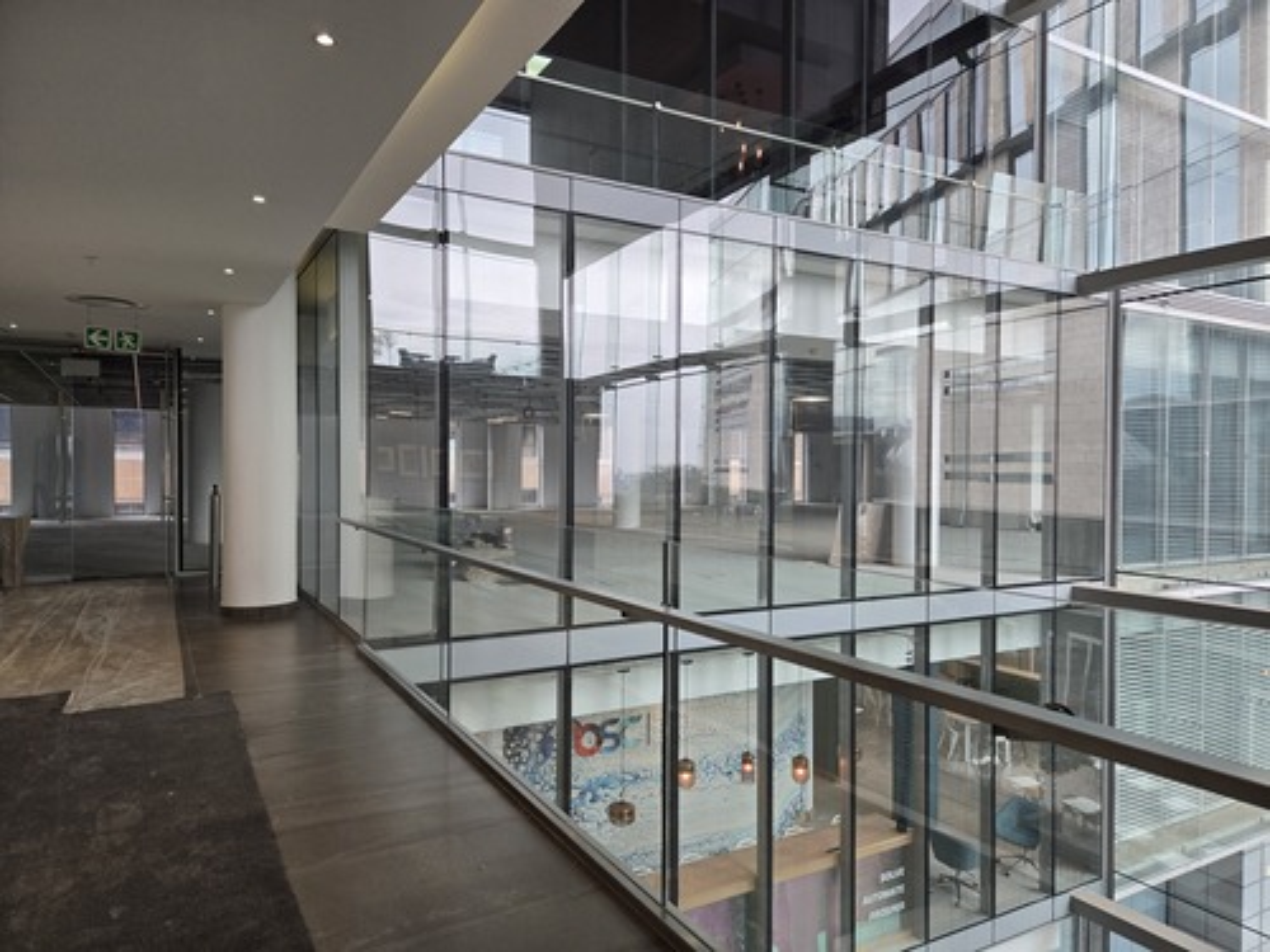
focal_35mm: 23
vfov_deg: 58.9
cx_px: 635
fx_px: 844
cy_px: 476
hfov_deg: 73.9
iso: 64
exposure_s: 1/100
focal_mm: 5.4
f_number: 1.8
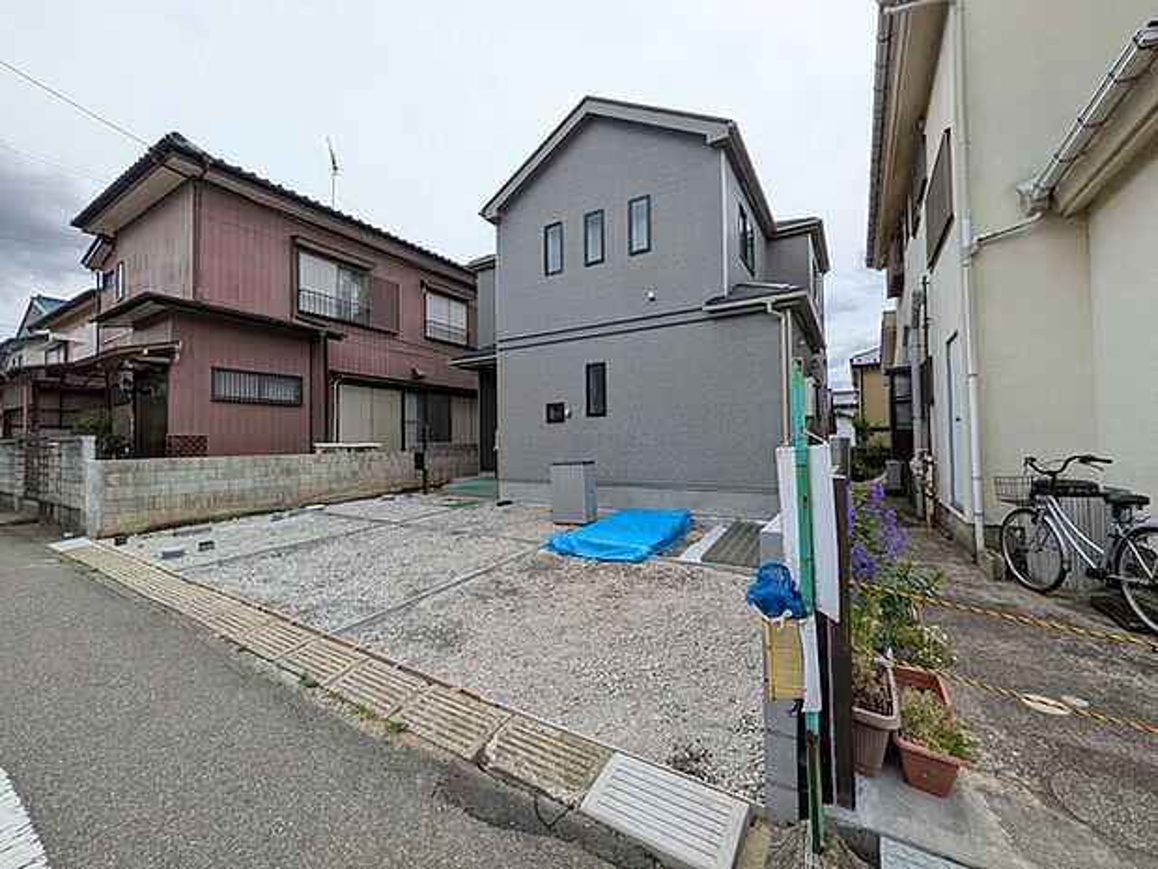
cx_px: 579
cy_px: 434
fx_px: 468
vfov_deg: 85.7
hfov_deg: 102.1
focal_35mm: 14
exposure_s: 1/2004
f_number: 2.2
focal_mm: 1.83
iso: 51
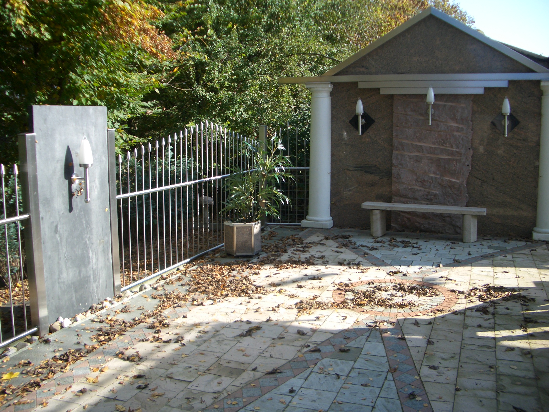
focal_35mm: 35
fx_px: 555
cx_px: 274
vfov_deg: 40.7
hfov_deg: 52.6
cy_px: 206
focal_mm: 5.8
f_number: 2.6
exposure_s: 1/400
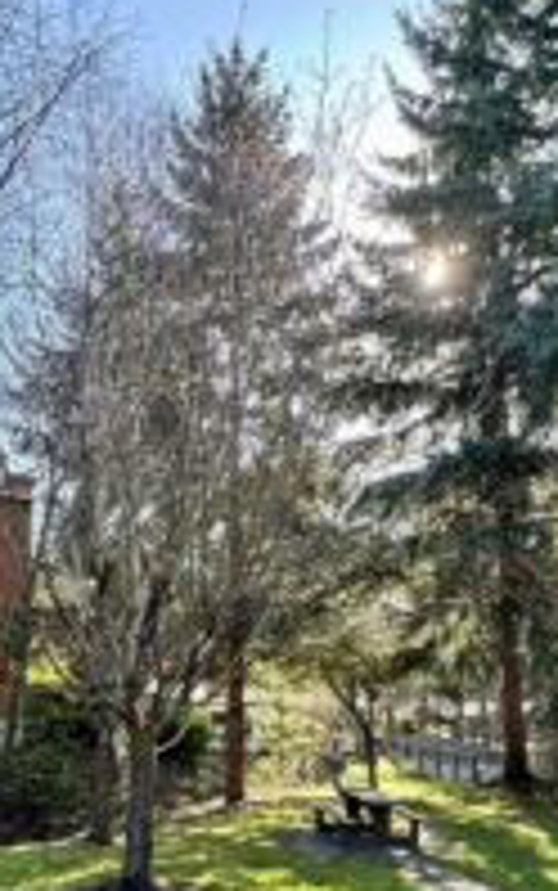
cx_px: 284
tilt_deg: +5.6
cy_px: 612
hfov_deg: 41.9
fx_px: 729
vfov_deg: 61.0
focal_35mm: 30
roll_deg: +0.5
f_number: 2.2
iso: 40
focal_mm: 2.22
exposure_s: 1/107
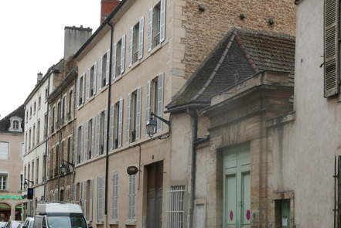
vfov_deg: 17.8
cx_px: 196
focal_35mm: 76
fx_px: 721
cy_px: 191
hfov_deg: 26.6
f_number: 5.6
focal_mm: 12.5
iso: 200
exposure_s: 1/125
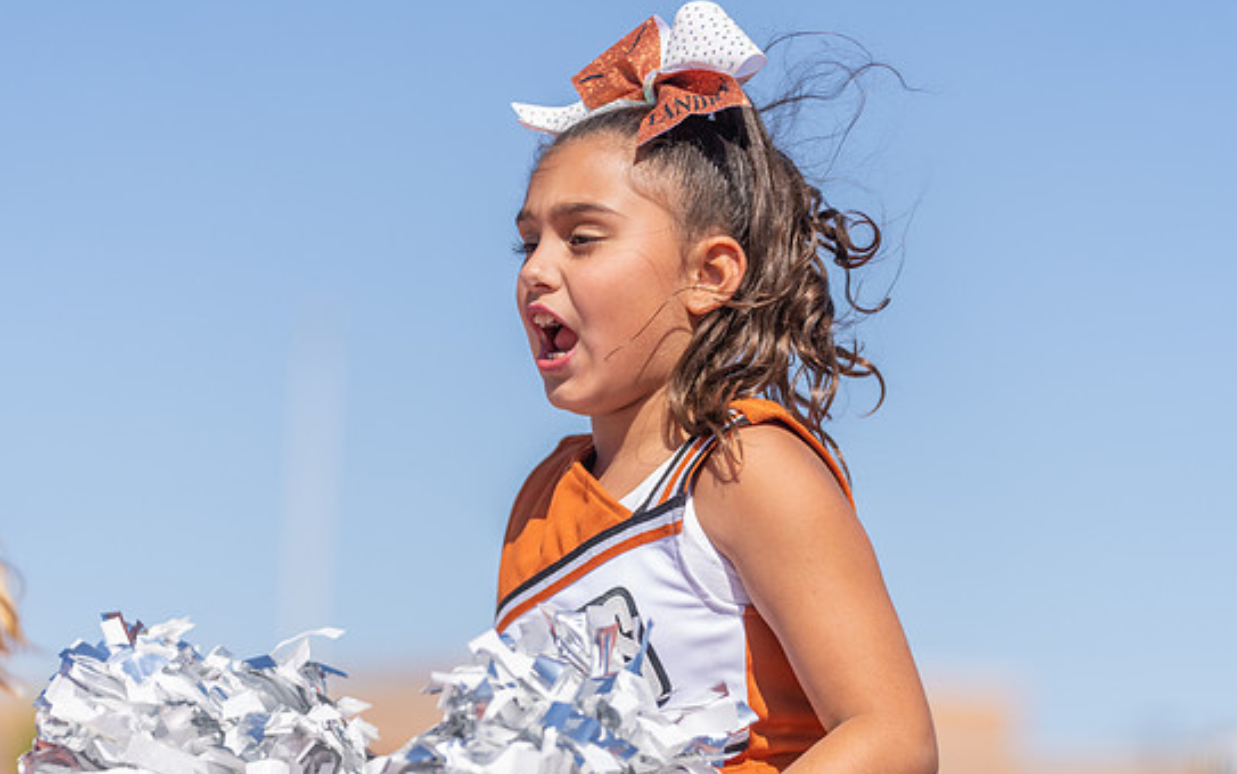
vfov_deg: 7.7
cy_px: 499
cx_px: 637
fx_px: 5768
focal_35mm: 171
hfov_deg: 12.2
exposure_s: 1/2000
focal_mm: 135
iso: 100
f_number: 2.8
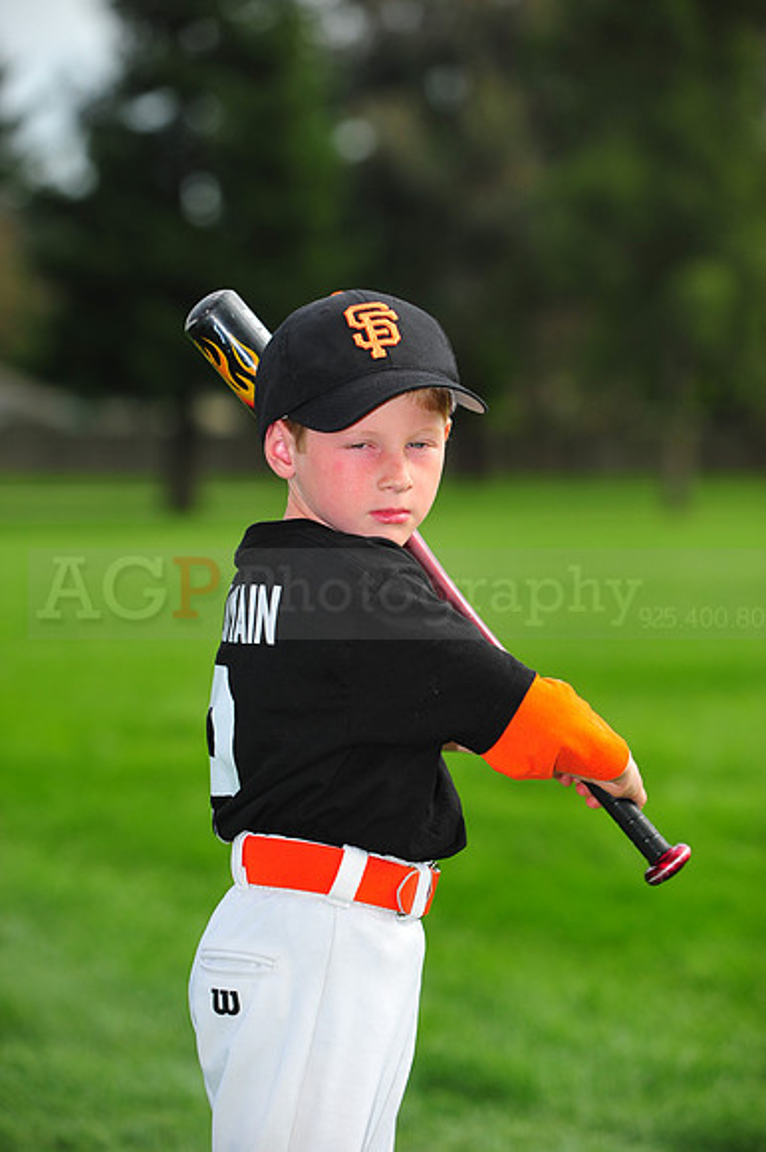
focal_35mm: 165
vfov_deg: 12.5
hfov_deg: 8.3
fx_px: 5272
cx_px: 383
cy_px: 576
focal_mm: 165
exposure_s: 1/2000
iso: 400
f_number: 4.5
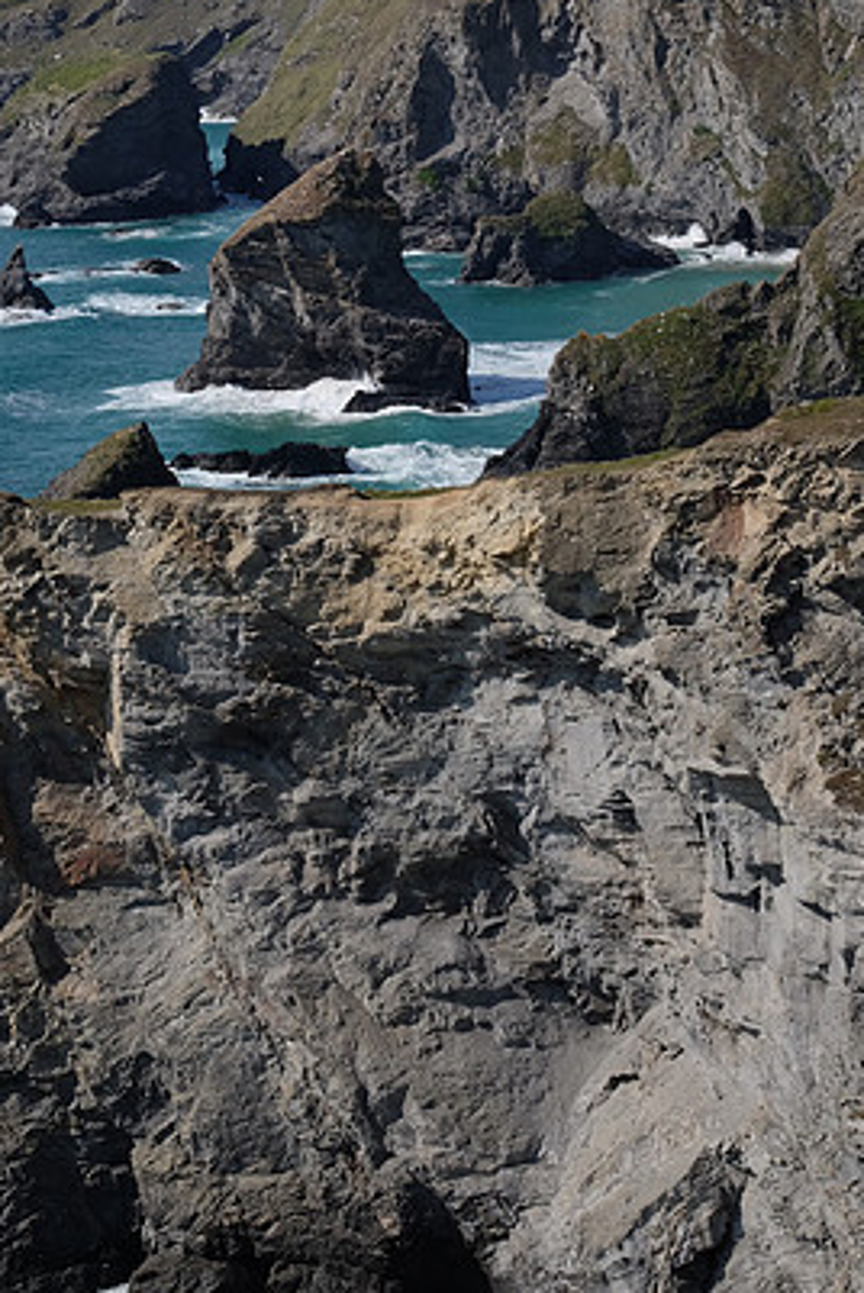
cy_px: 655
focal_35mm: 120
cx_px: 382
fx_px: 4312
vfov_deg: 17.0
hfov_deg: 11.4
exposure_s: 1/350
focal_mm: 55
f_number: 14
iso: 400
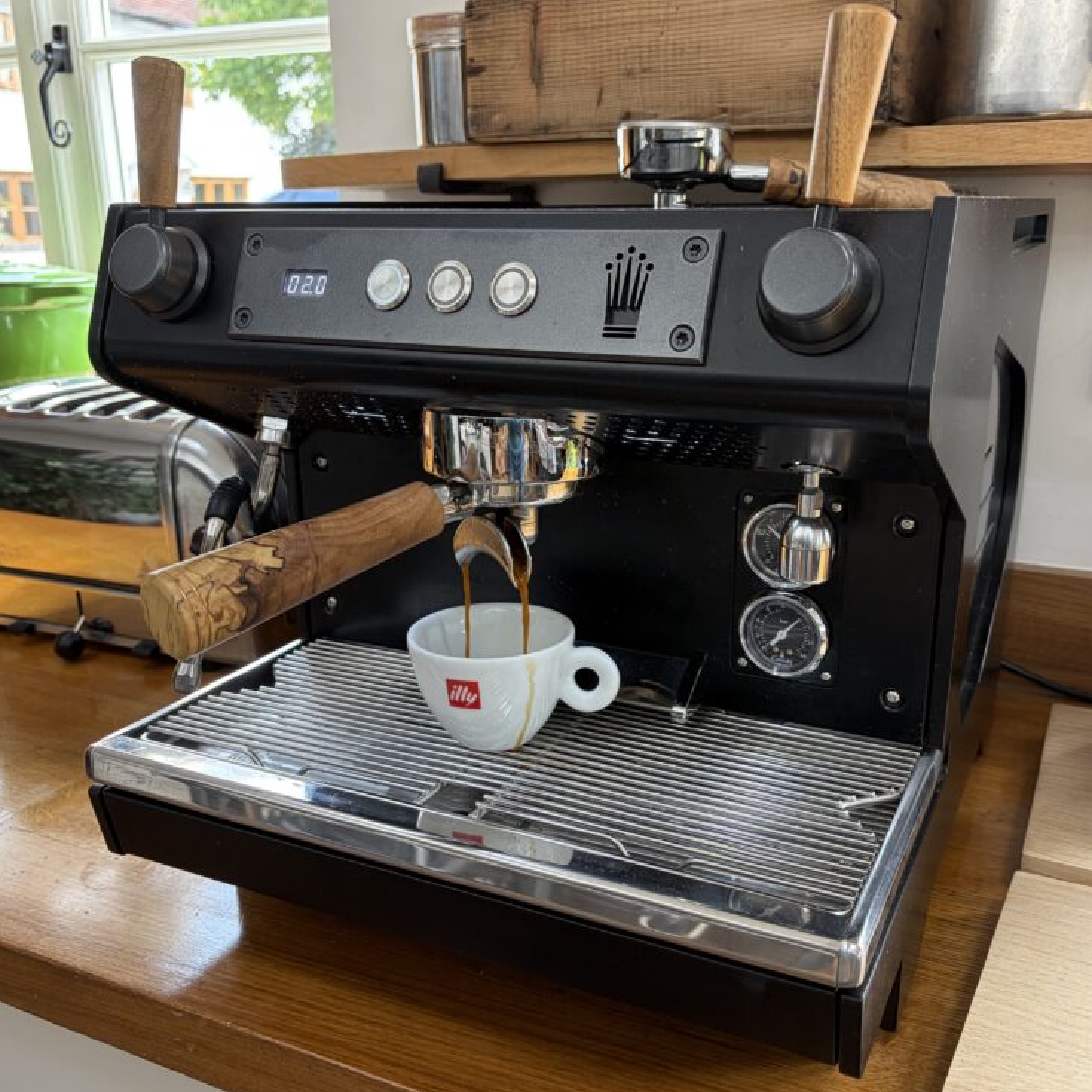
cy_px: 553
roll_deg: +0.9
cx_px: 572
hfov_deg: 51.1
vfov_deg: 51.1
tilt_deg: -17.9
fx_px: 1142
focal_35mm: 32
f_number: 1.6
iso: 125
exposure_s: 1/117
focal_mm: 5.96
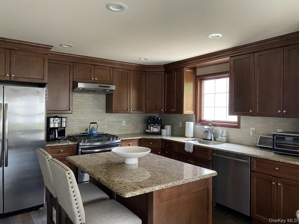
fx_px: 225
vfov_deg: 53.1
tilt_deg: -1.3
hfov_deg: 67.3
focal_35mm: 26
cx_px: 150
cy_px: 112
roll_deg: -0.2
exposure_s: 1/35
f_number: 1.8
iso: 640
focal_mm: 4.25
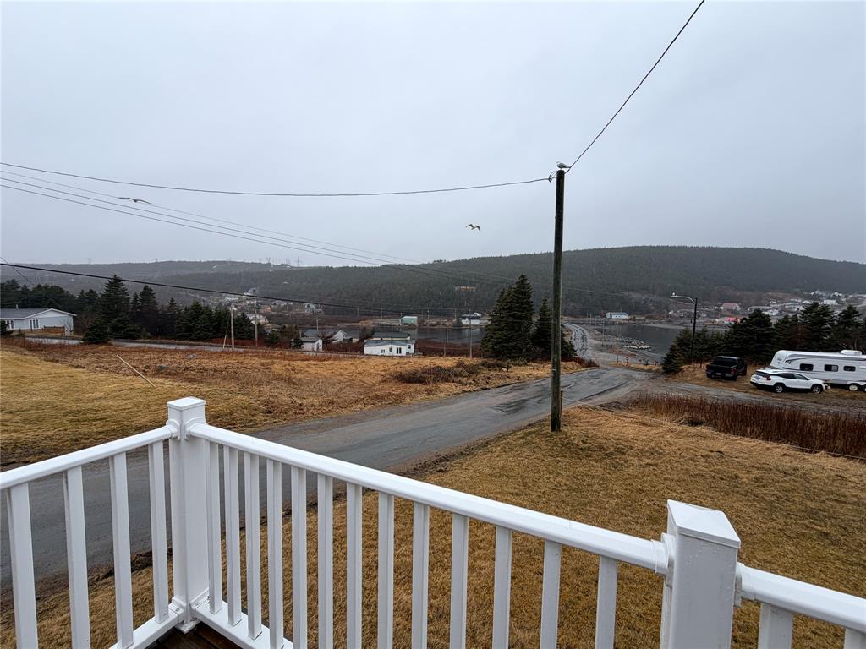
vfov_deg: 85.7
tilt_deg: -5.1
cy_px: 324
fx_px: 350
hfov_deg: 102.1
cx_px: 433
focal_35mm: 14
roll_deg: -0.5
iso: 40
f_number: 2.2
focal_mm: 2.22
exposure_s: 1/535
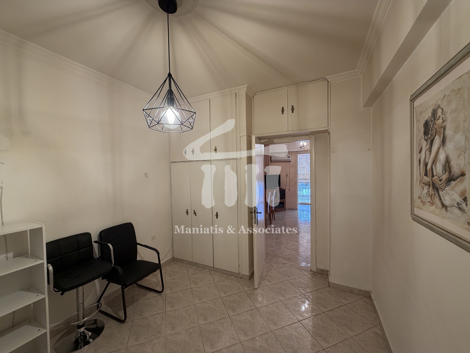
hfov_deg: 102.1
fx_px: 190
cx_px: 235
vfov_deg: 85.7
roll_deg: +1.2
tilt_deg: -2.0
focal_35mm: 14
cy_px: 176
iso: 200
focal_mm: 2.22
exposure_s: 1/50
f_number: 2.2
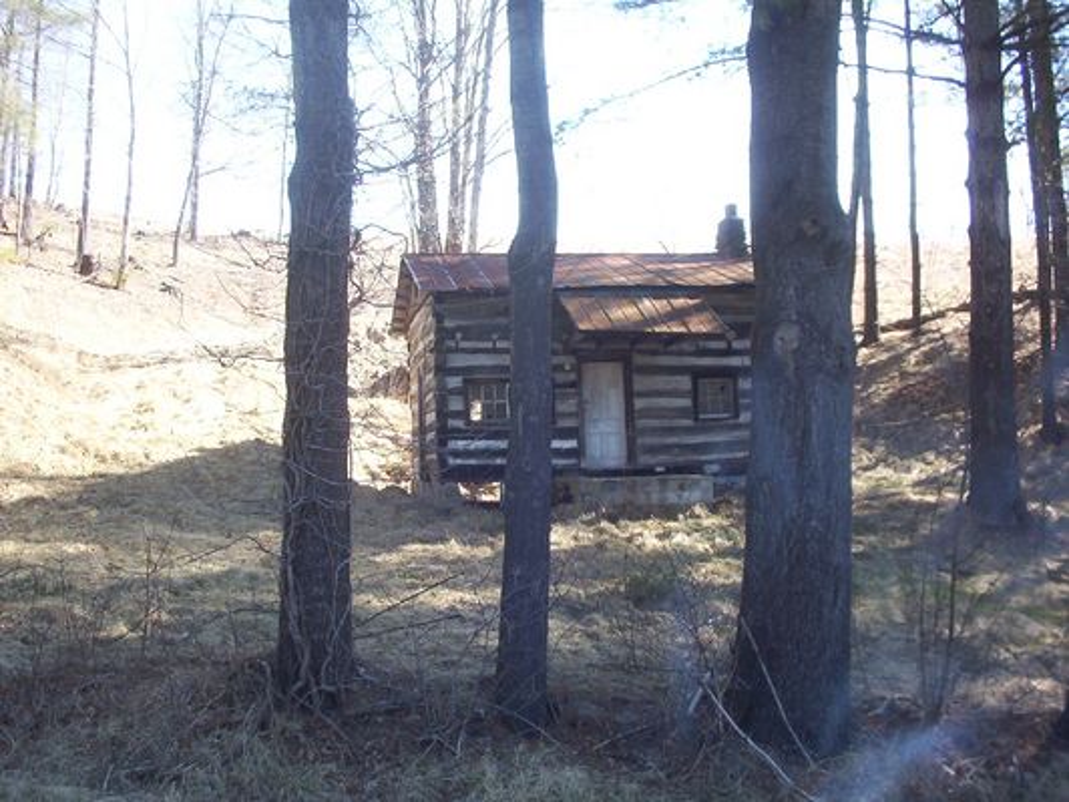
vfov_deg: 36.8
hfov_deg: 47.9
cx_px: 534
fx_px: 1204
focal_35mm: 39
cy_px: 401
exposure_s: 1/89.1
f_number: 4.5
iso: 100
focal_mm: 6
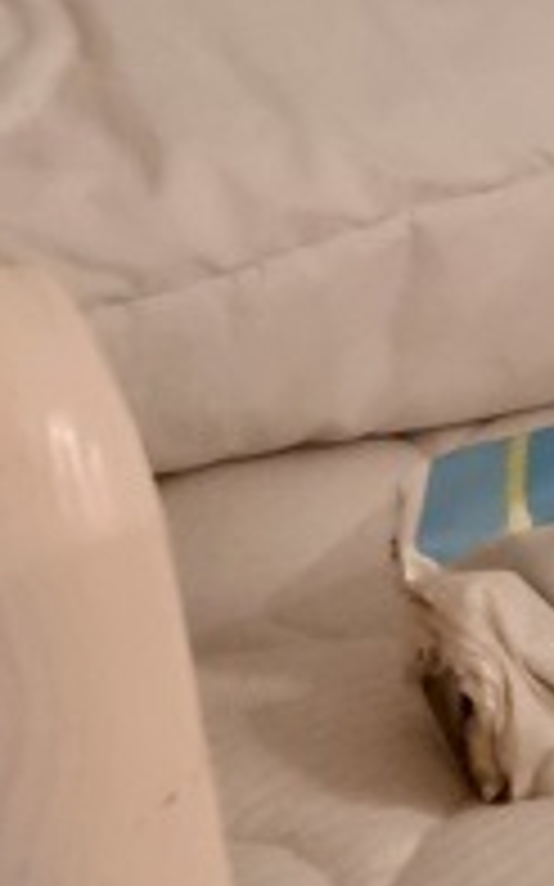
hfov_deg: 13.4
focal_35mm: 56
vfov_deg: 35.3
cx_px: 1459
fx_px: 1354
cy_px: 193
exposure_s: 1/33
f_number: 2.2
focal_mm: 2.2
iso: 320
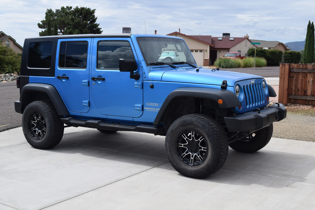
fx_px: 407
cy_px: 105
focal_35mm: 46
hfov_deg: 42.3
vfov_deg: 28.9
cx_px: 158
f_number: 10
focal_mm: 31
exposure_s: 1/400
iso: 200
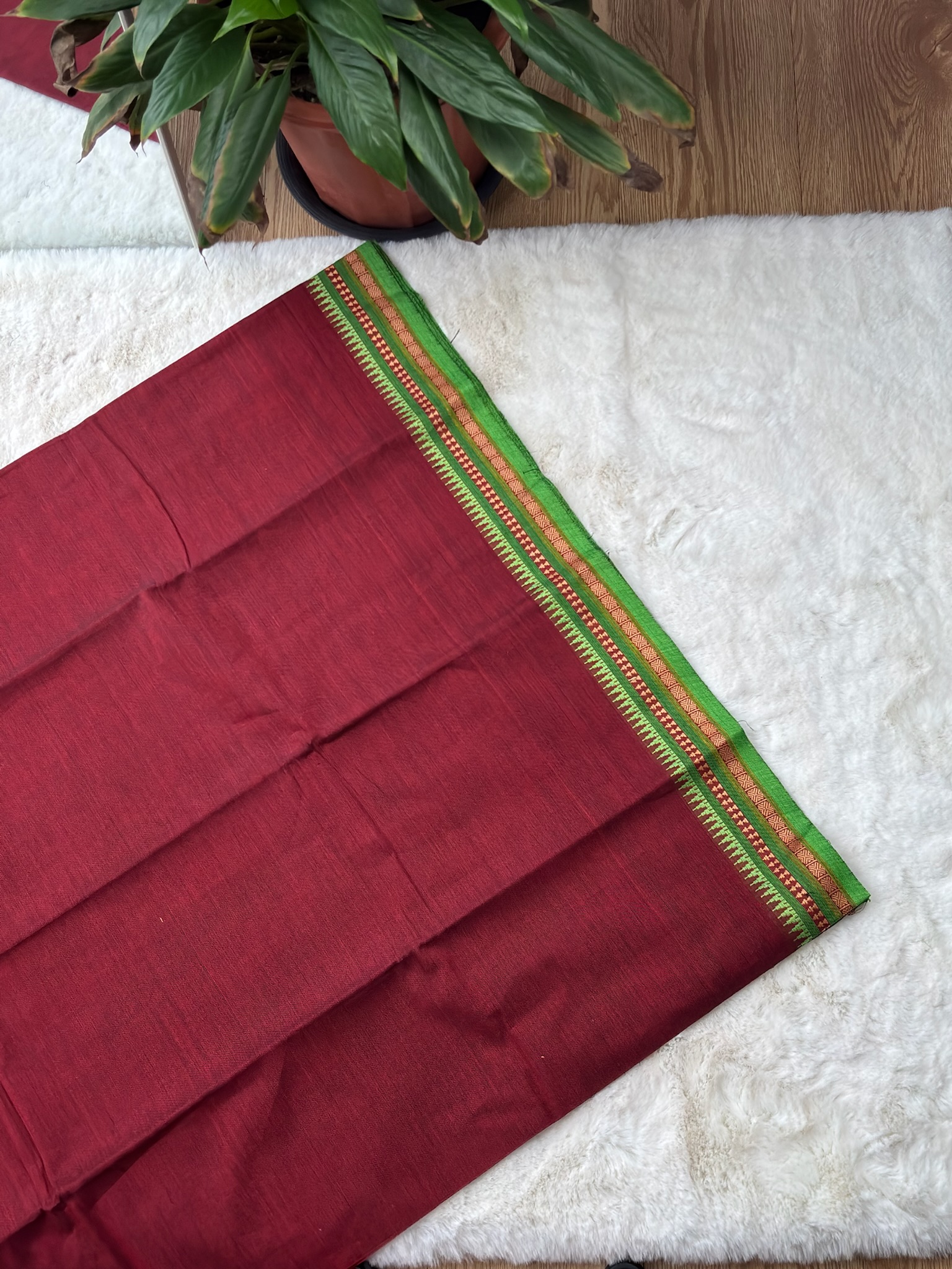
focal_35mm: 46
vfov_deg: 41.2
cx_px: 476
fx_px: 1687
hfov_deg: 31.5
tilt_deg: -71.9
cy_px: 634
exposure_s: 1/277
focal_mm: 5.96
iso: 50
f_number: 1.6
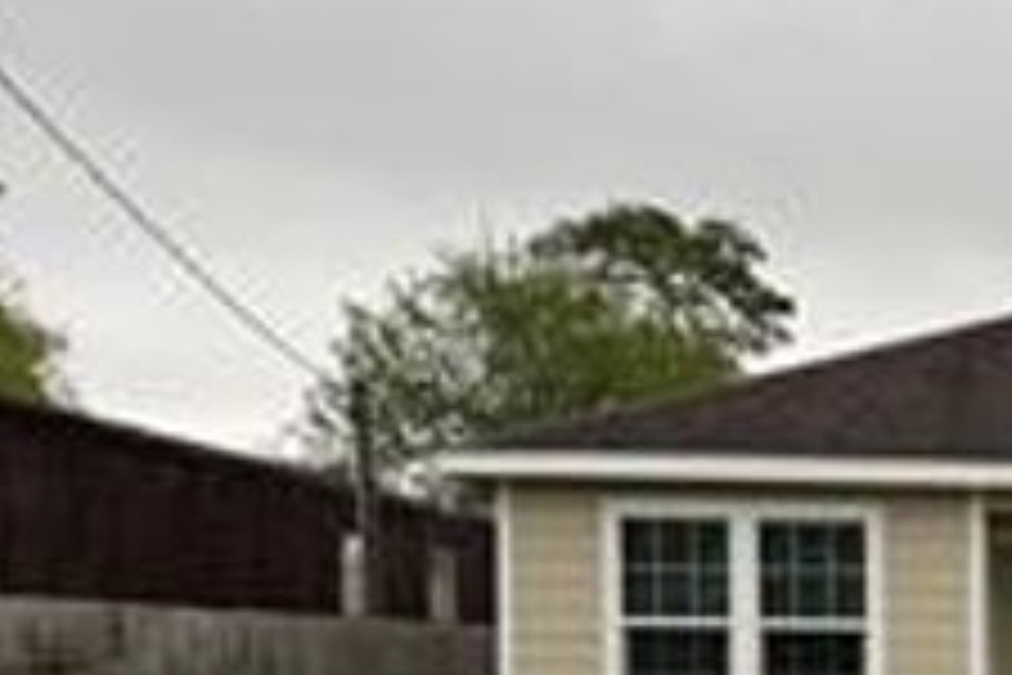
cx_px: 1084
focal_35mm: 60
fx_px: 1687
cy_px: 790
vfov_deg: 21.2
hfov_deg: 30.3
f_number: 1.5
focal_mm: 5.7
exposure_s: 1/121
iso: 64
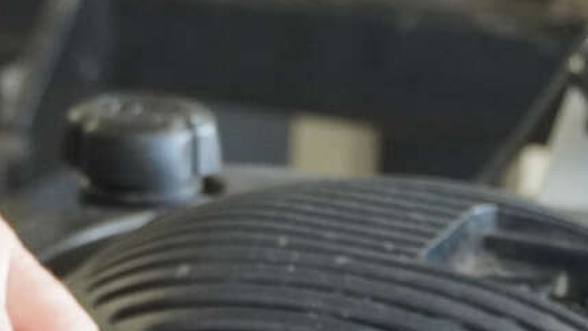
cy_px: 279
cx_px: -44
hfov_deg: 13.2
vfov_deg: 7.5
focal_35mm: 161
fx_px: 2506
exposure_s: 1/160
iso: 2000
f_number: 5
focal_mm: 31
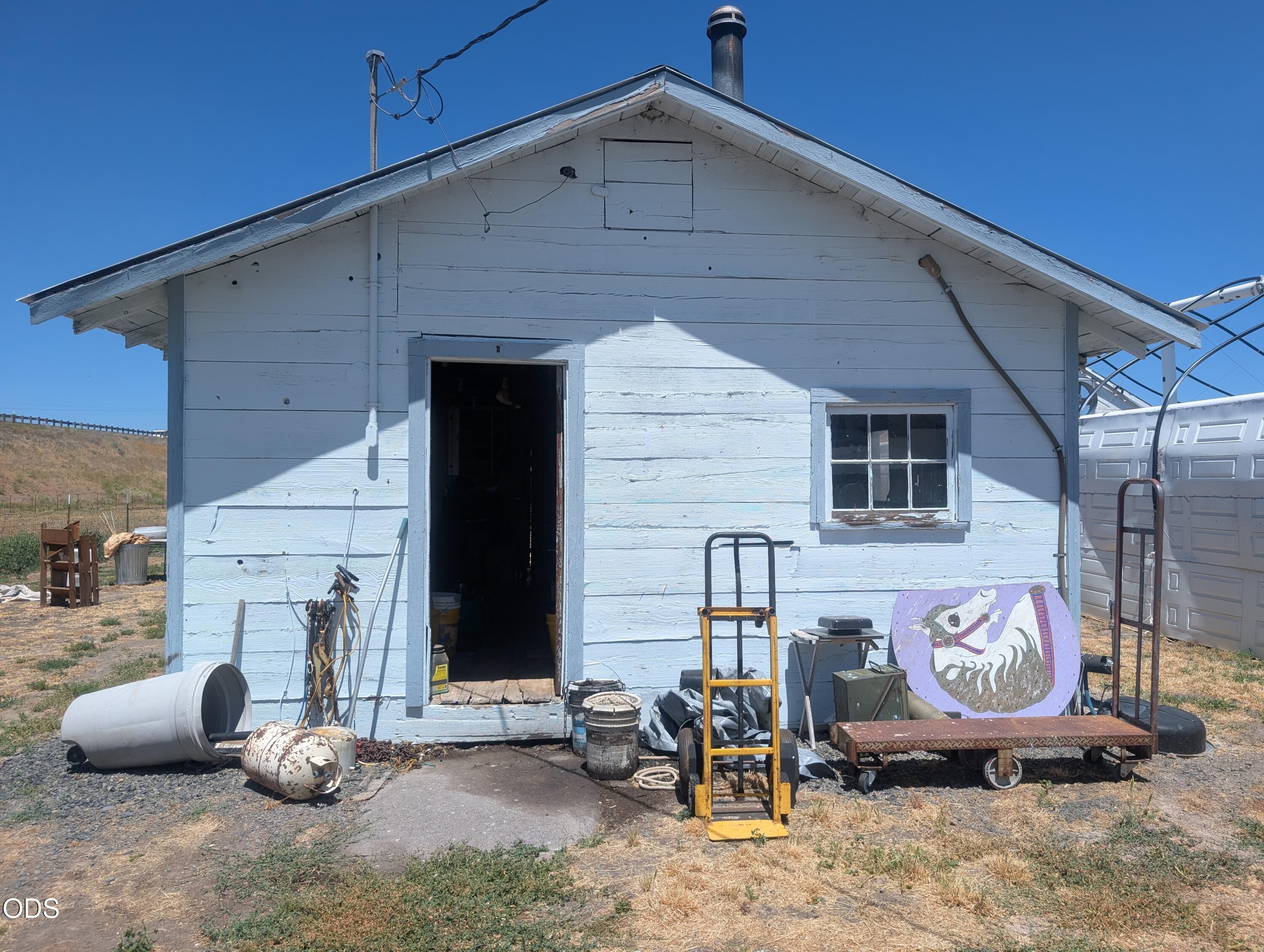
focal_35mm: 24
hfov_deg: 71.5
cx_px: 632
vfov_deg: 56.9
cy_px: 476
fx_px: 877
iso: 23
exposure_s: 1/1323
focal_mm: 6.9
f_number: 1.68
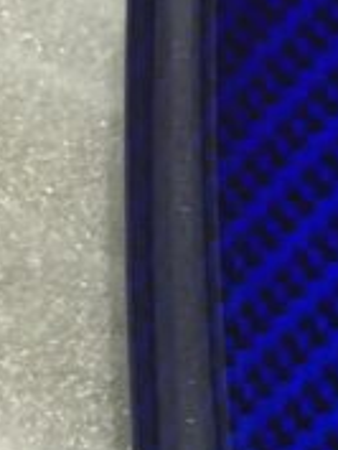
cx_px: 551
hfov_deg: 8.3
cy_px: 296
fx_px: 2276
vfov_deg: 11.3
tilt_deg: -35.9
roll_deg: -29.0
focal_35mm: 175
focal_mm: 4.15
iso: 125
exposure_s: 1/33
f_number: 2.2
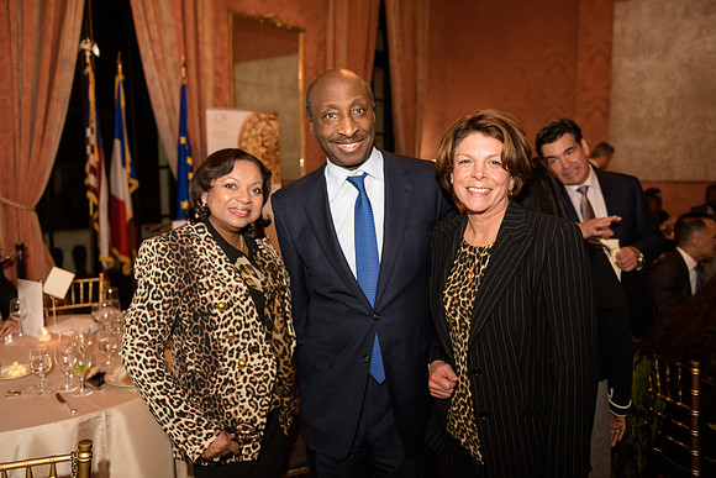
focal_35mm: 29
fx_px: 577
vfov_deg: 45.0
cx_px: 358
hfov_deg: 63.6
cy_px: 239
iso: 1000
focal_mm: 29
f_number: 3.2
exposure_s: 1/125
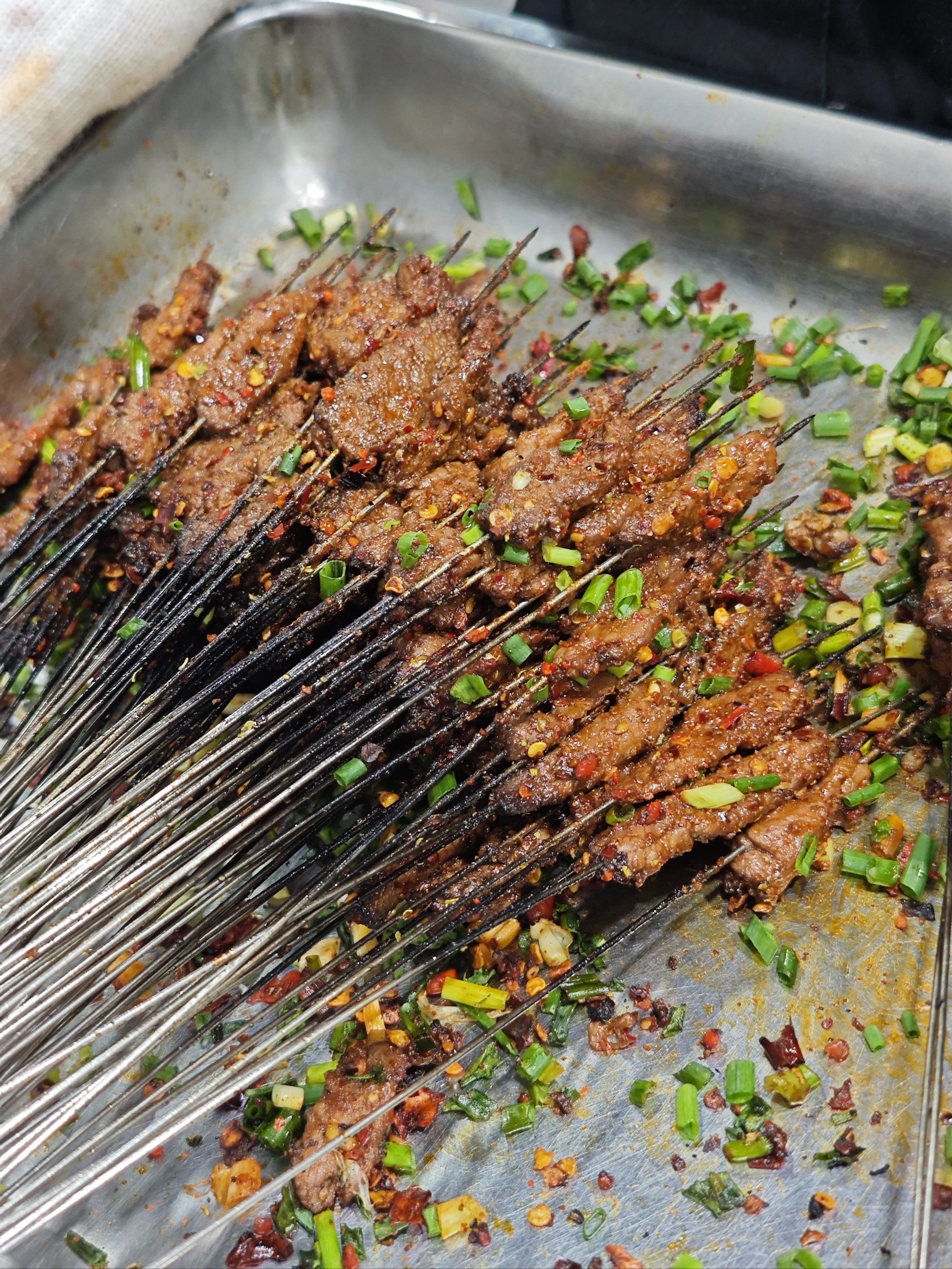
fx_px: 1687
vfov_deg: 41.2
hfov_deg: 31.5
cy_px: 634
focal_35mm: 46
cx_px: 476
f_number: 1.6
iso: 200
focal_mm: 6.55
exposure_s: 1/100
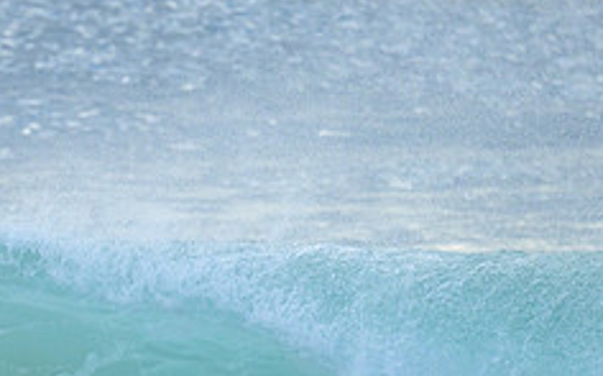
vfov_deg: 0.7
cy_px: 446
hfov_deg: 1.0
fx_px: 32918
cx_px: 263
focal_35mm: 2005
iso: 1100
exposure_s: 1/2500
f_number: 6.3
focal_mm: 800
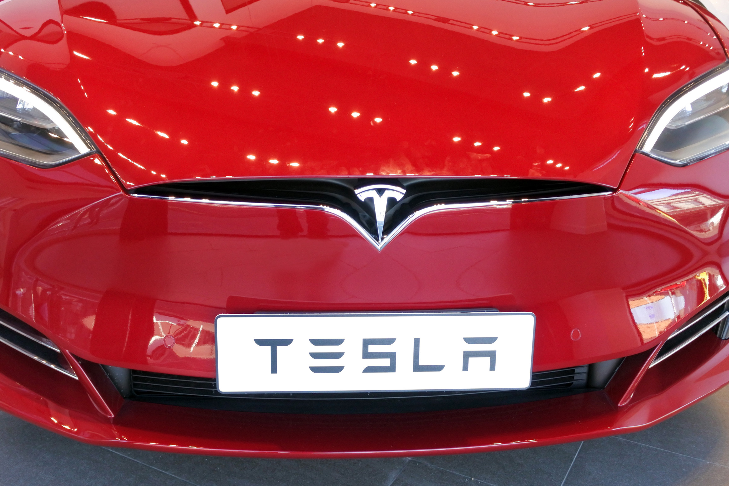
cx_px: 340
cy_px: 252
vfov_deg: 34.2
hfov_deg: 49.5
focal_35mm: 39
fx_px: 790
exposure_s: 1/125
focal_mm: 13.4
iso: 640
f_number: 4
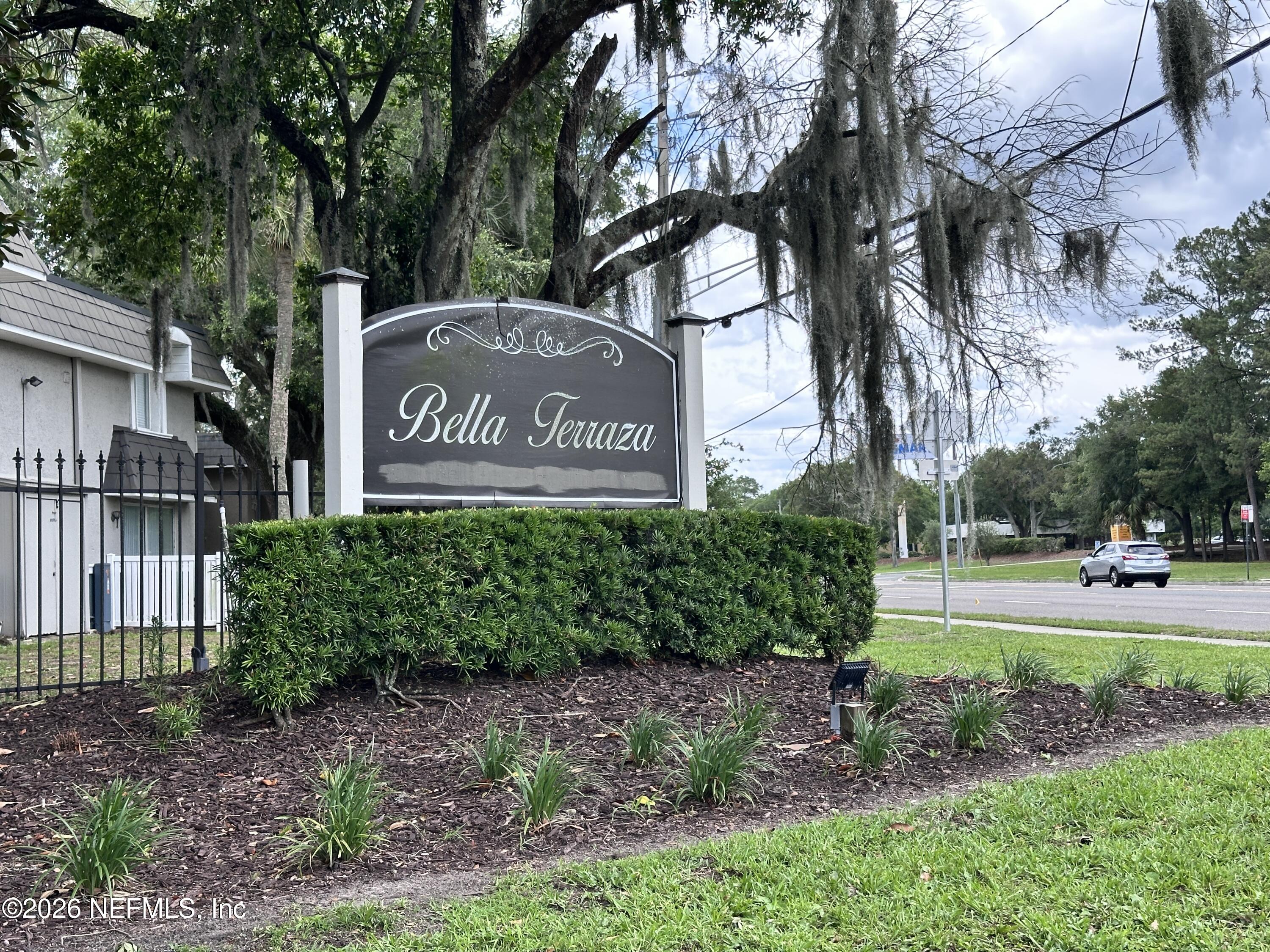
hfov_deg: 39.7
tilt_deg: +3.3
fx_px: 1761
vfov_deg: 30.3
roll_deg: +1.9
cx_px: 635
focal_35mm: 48
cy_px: 476
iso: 64
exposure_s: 1/1258
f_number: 1.78
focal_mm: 6.86
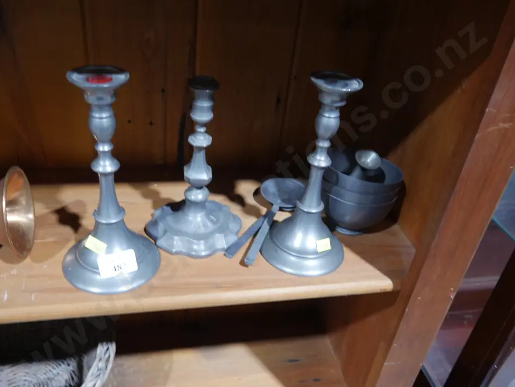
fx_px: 461
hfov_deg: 58.3
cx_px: 252
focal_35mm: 31
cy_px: 202
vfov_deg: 45.4
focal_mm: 14
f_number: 3.5
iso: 1000
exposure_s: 1/60
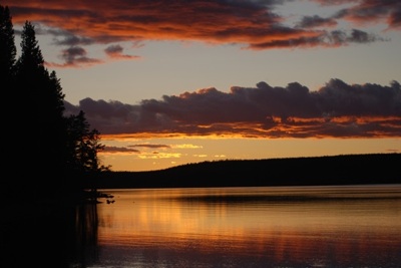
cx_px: 200
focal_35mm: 105
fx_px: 1170
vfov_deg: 13.1
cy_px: 134
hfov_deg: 19.4
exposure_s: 1/160
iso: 200
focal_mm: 70
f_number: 5.6
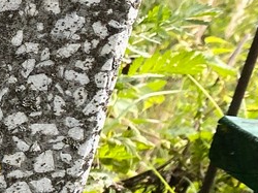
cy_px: 161
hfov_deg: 10.2
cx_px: -482
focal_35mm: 150
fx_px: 1117
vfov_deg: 9.8
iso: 32
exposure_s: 1/360
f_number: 1.8
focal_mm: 4.25
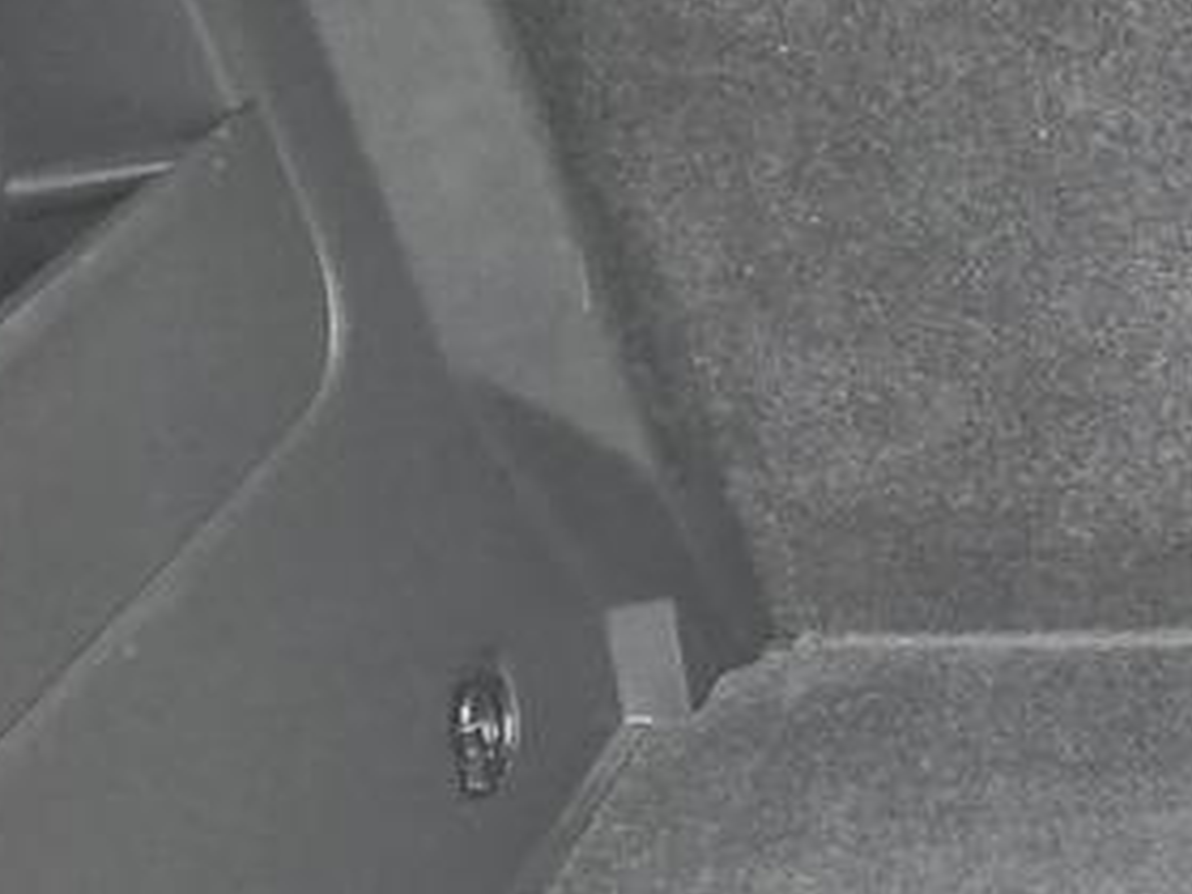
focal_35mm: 105
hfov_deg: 16.8
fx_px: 3616
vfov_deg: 14.1
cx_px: 1843
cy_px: 528
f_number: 1.8
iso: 80
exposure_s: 1/180
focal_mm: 5.4
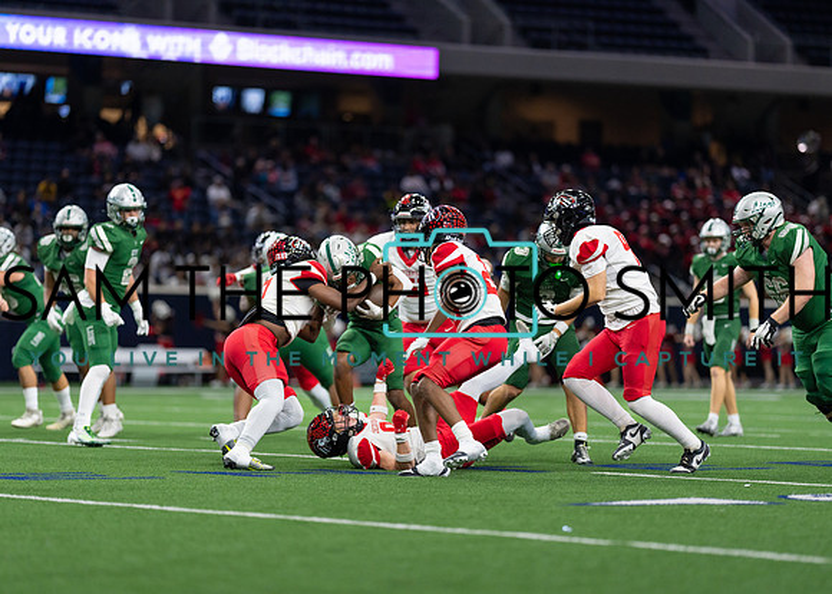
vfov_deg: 10.2
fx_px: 3342
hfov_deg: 14.2
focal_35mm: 141
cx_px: 416
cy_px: 297
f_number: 1.8
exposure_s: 1/1600
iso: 1000
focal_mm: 135
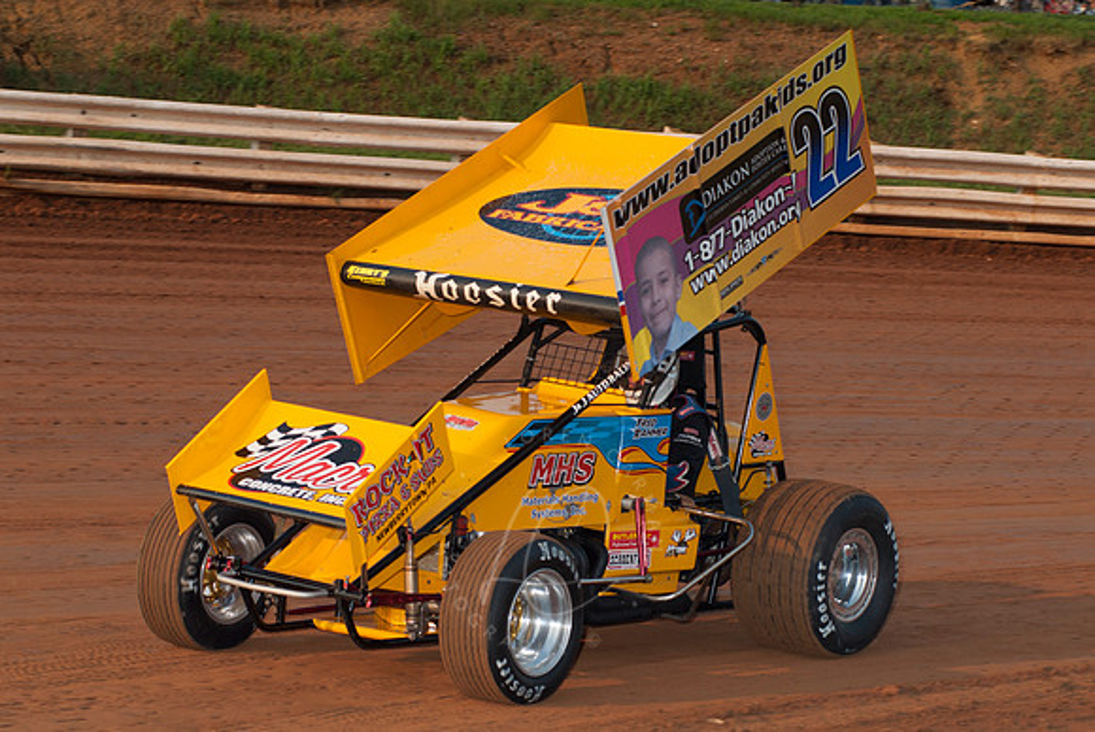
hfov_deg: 15.9
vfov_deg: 10.7
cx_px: 548
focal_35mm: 129
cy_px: 366
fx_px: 3928
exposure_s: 1/400
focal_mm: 86
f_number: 5.6
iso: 100
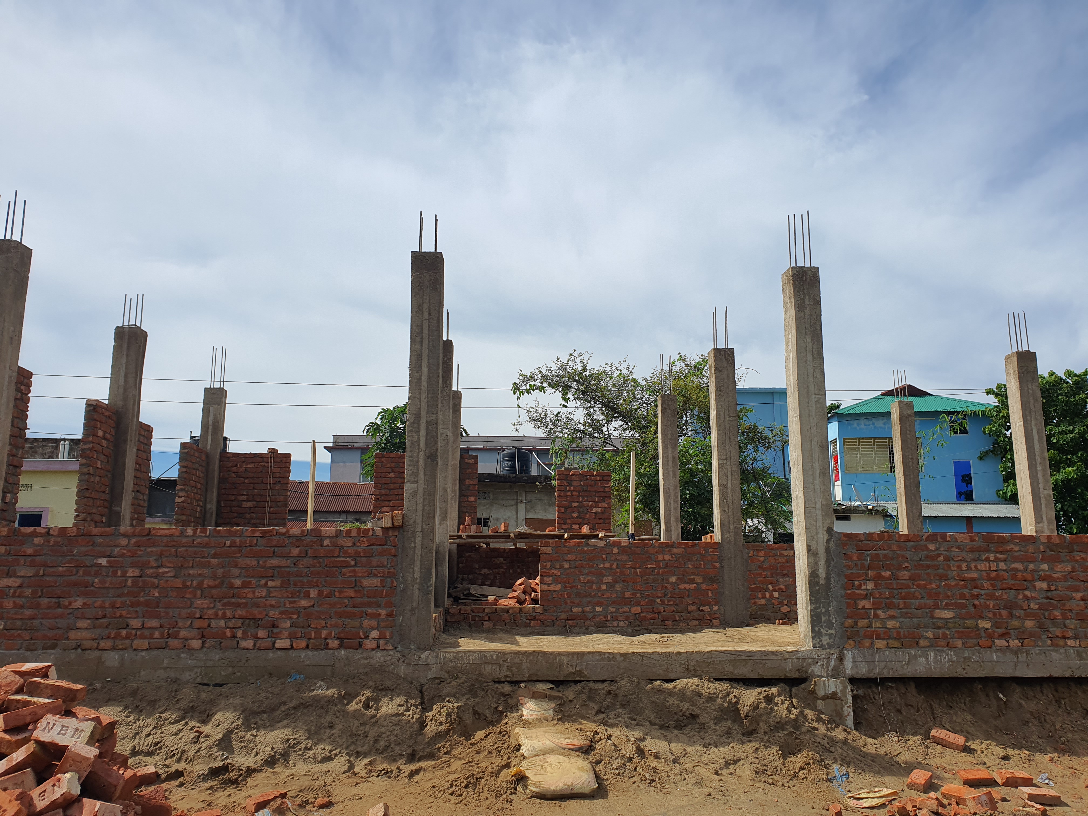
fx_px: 817
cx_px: 544
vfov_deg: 53.1
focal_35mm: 26
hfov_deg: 67.3
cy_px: 408
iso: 50
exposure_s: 1/2088
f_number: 2.4
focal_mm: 4.3
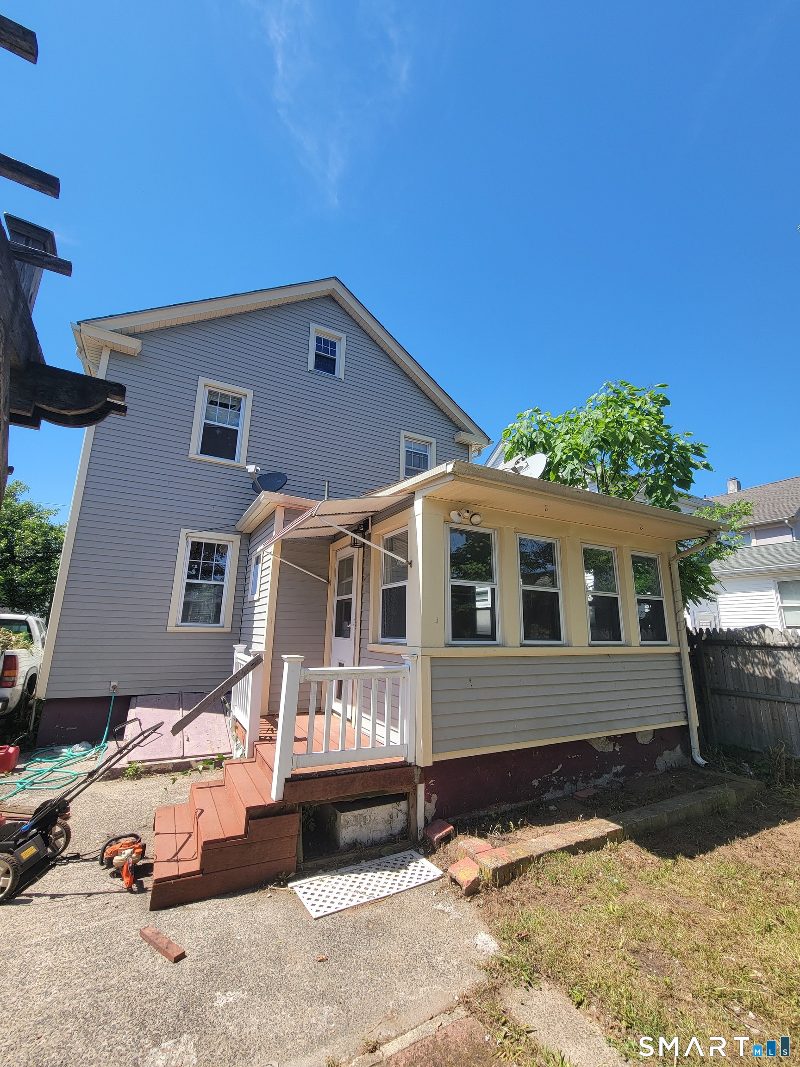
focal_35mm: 13
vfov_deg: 106.2
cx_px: 400
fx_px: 401
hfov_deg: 89.9
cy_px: 534
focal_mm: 2.2
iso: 50
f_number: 2.2
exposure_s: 1/924
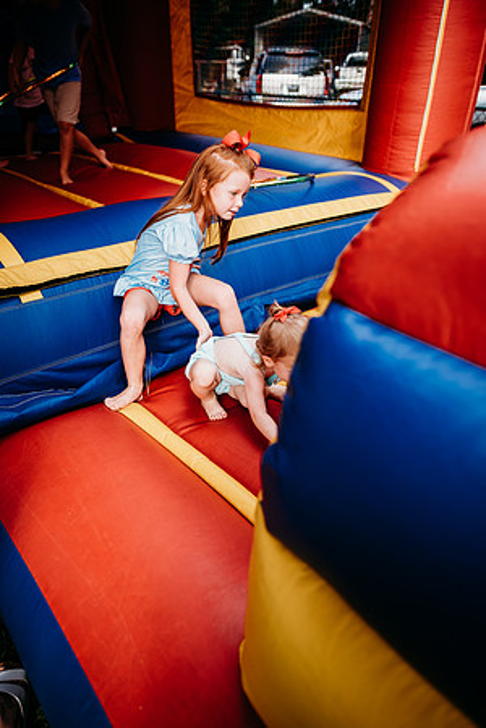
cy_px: 364
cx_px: 243
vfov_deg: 73.7
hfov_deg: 53.1
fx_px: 486
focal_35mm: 24
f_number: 2.5
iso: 200
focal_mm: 24
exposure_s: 1/250
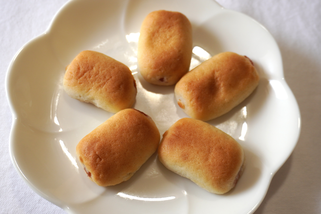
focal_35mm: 40
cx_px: 160
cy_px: 107
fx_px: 361
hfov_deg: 47.9
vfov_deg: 33.0
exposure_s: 1/60
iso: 200
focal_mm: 27
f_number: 4.5
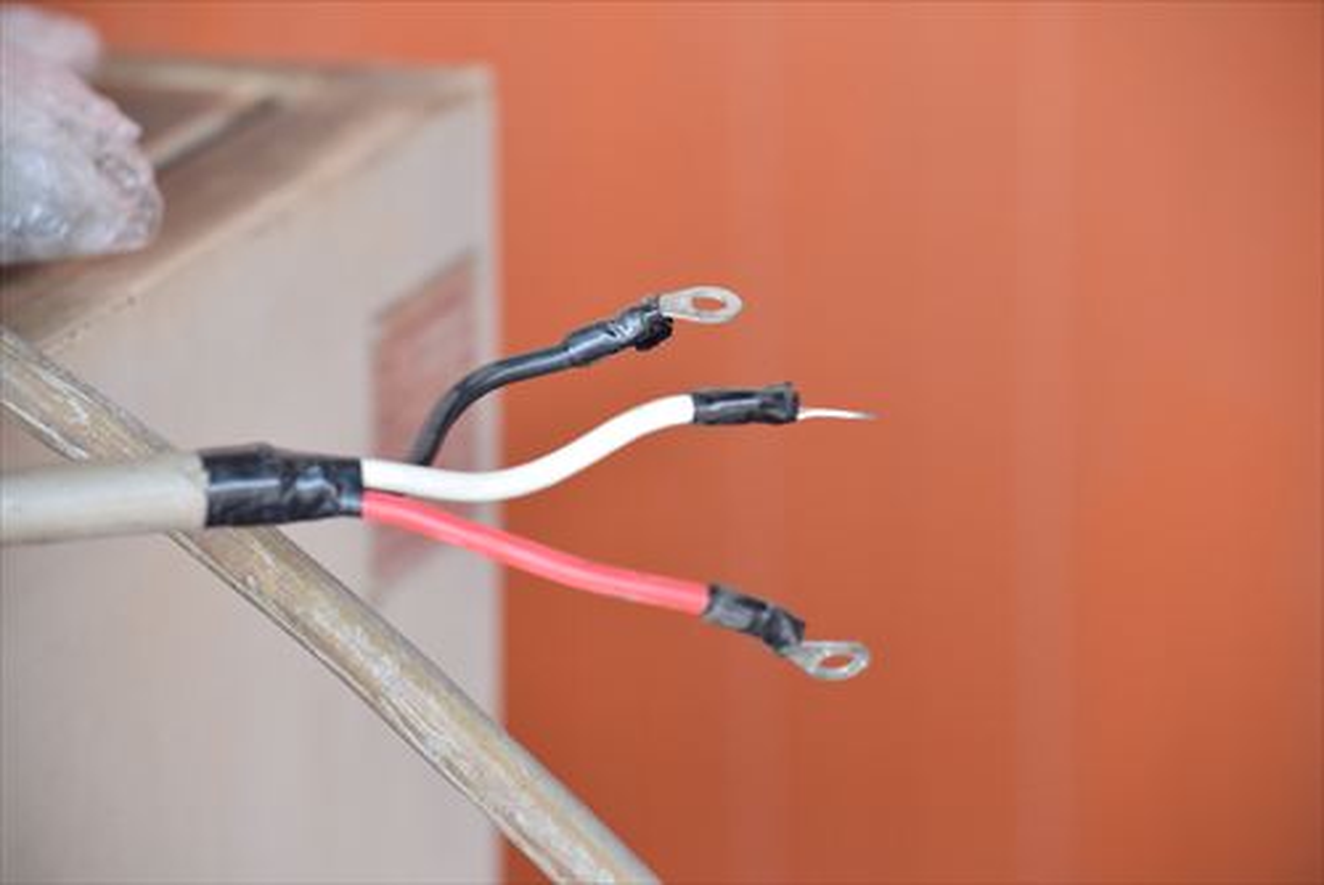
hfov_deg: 11.8
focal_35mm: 174
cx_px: 662
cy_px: 442
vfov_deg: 7.9
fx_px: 6403
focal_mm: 116
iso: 1250
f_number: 6.3
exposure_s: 1/640
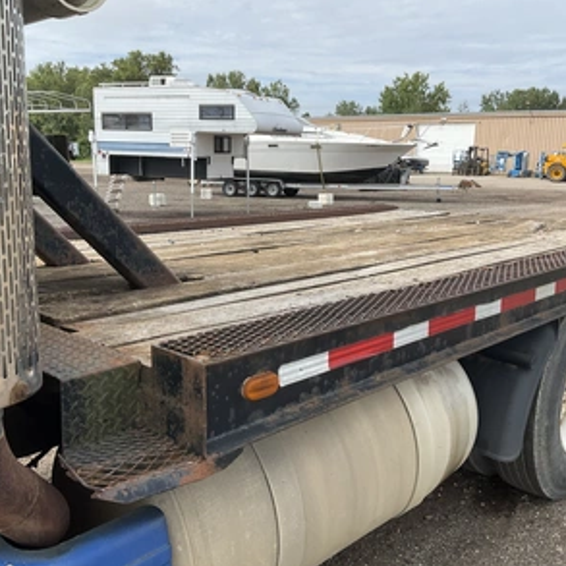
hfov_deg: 47.2
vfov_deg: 47.2
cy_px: 282
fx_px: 647
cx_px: 276
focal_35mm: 35
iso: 25
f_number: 1.8
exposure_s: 1/1144
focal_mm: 3
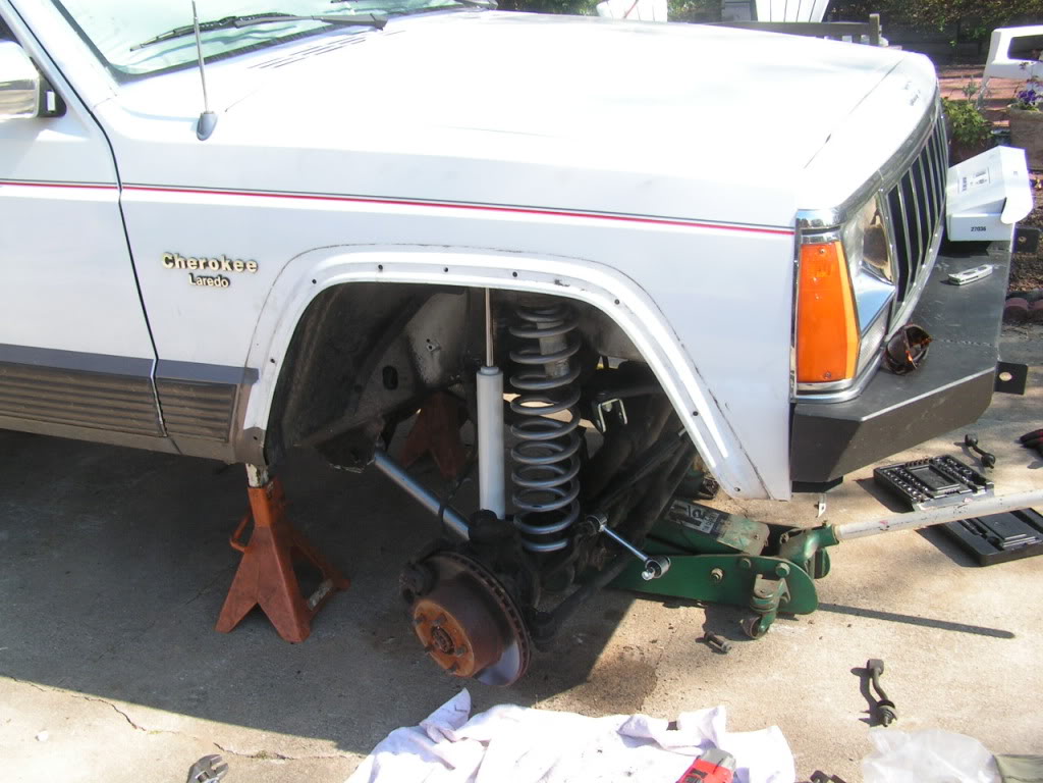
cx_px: 522
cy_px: 392
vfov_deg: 37.7
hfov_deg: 49.0
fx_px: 1145
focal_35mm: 38
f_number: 5.6
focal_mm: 6.3
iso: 50
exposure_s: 1/80
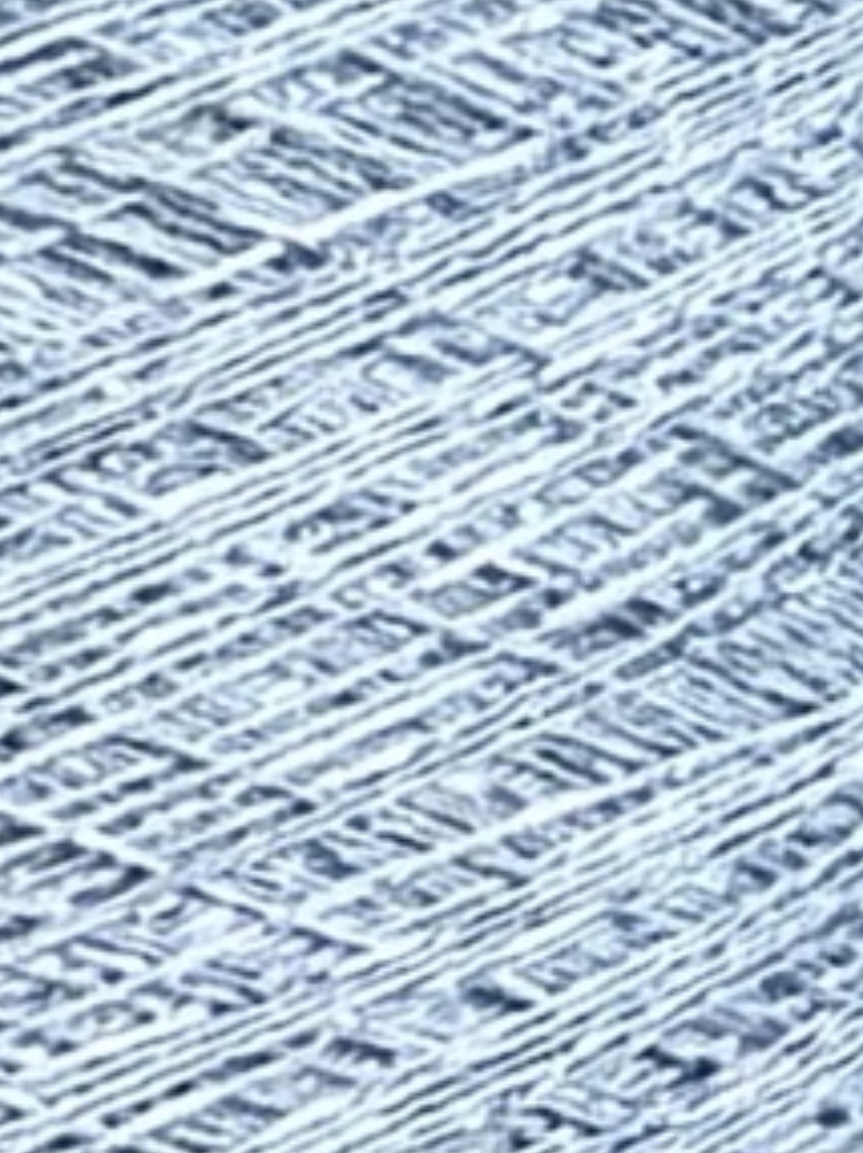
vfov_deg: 10.2
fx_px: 5726
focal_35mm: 172
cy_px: 2665
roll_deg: -0.8
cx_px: -811
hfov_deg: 8.2
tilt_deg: -11.8
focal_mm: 6.76
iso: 80
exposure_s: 1/943
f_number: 1.78
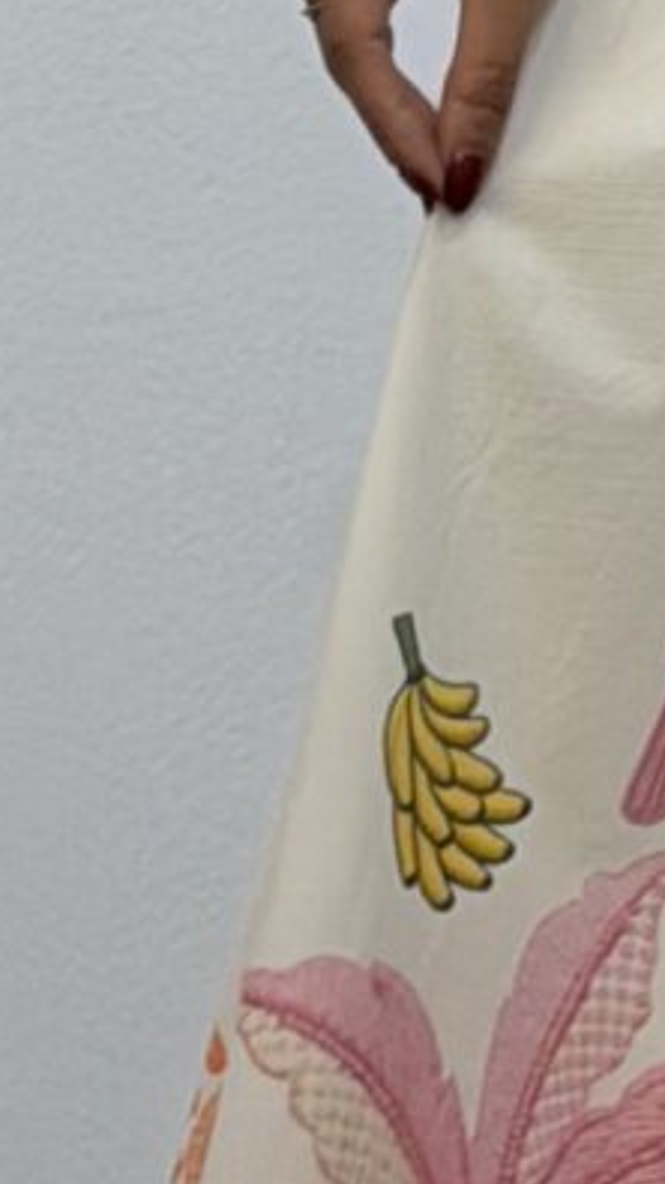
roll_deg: -8.4
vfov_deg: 6.3
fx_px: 10634
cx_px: 968
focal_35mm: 339
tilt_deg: -19.9
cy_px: -447
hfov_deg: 3.6
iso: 64
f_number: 1.78
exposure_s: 1/171
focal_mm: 6.76
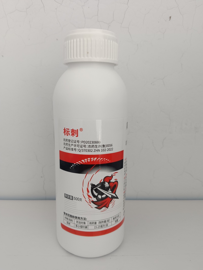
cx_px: 102
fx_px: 203
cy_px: 135
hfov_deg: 53.1
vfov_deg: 67.3
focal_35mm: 26
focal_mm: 4.05
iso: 315
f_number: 1.8
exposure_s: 1/50
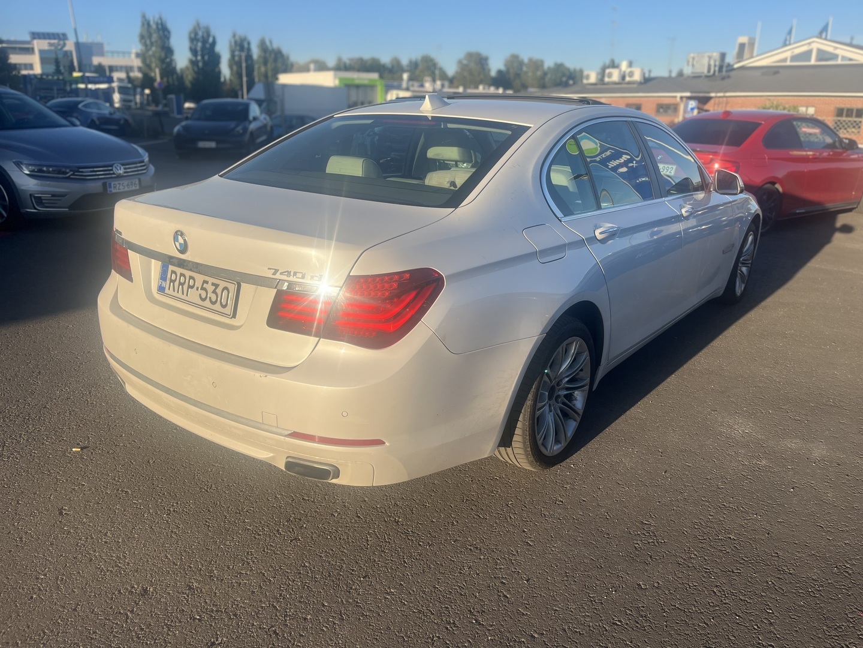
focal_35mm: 26
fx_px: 648
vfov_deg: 53.1
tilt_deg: -19.0
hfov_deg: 67.3
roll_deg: -0.2
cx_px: 432
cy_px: 324
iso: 50
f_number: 1.6
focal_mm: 5.1
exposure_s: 1/2825
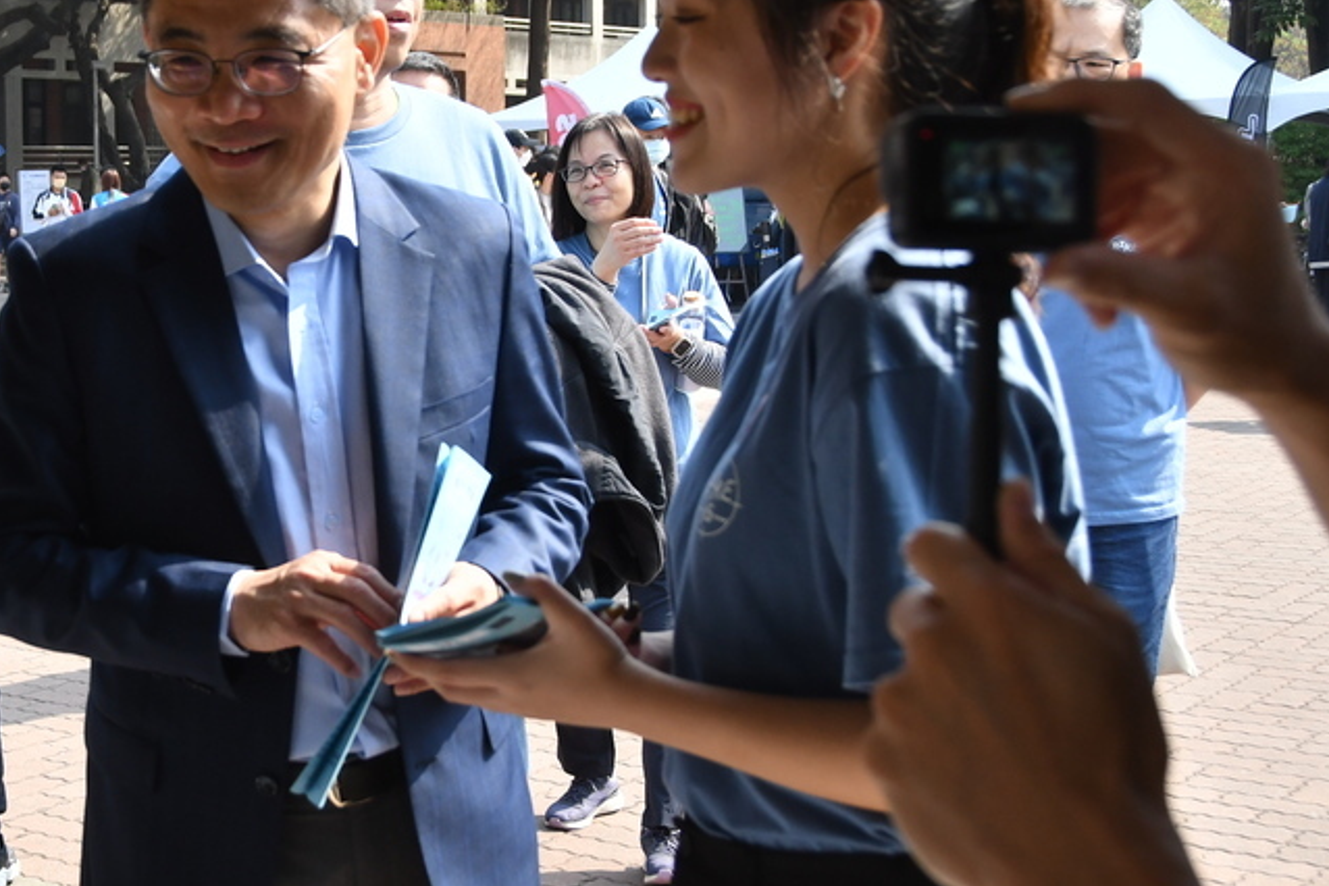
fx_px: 2289
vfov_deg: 21.9
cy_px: 379
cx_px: 302
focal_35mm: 62
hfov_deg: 31.7
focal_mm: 22
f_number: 4.5
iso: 400
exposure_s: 1/1250
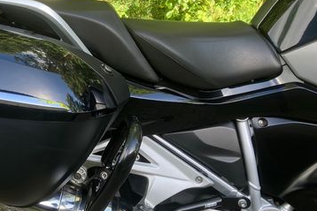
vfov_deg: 25.9
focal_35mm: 52
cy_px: 79
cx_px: 43
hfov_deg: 36.3
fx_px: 458
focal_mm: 3.99
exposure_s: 1/121
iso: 25
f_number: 1.8
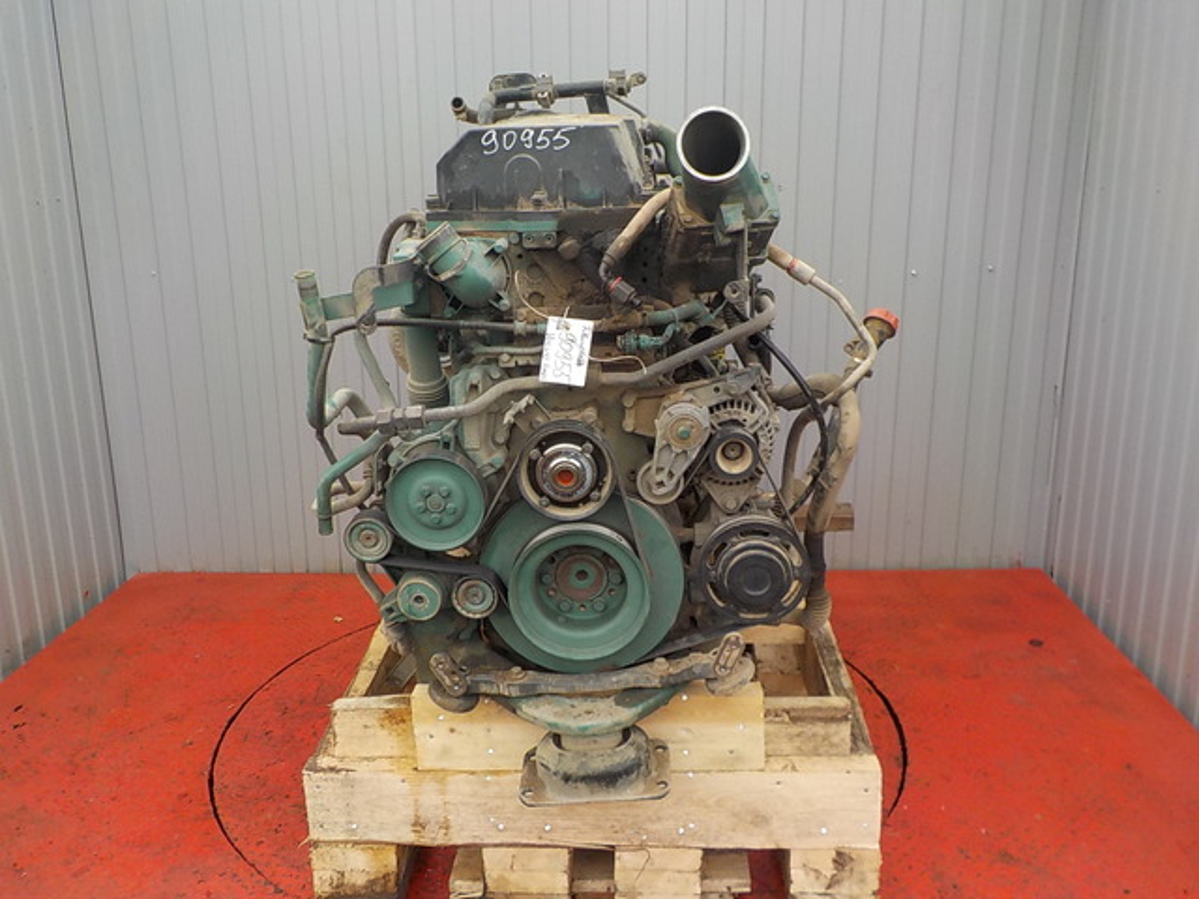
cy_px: 450
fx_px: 1039
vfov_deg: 46.8
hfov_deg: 60.0
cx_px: 600
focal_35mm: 30
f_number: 3.3
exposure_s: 1/30
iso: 140
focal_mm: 4.1
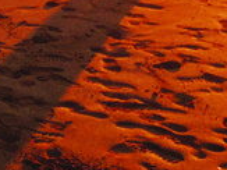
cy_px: -223
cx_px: 6
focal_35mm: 162
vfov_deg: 8.4
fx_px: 1062
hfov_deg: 12.1
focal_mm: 4.13
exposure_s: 1/475
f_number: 2.4
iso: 50
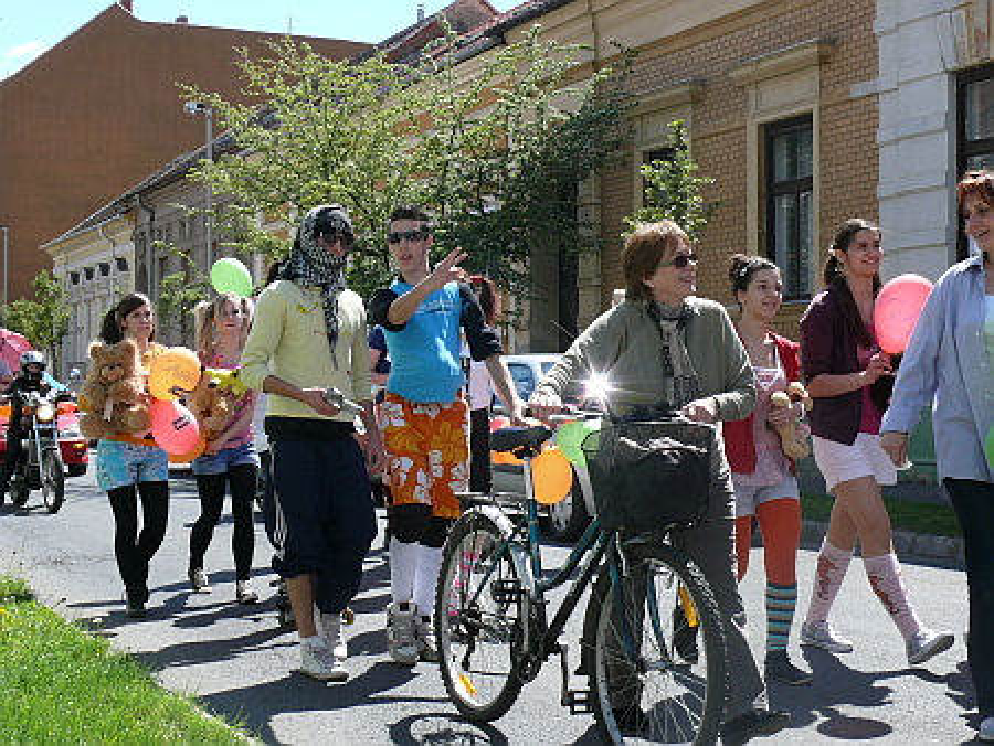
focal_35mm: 57
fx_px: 1638
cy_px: 373
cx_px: 497
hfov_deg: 33.8
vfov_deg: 25.7
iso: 100
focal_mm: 9.8
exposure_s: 1/320
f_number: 5.6
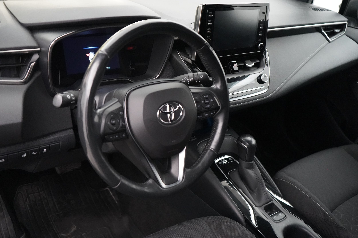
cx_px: 179
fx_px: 388
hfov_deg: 49.6
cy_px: 119
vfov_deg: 34.2
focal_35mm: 39
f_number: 4
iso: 12800
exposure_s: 1/100
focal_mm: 39
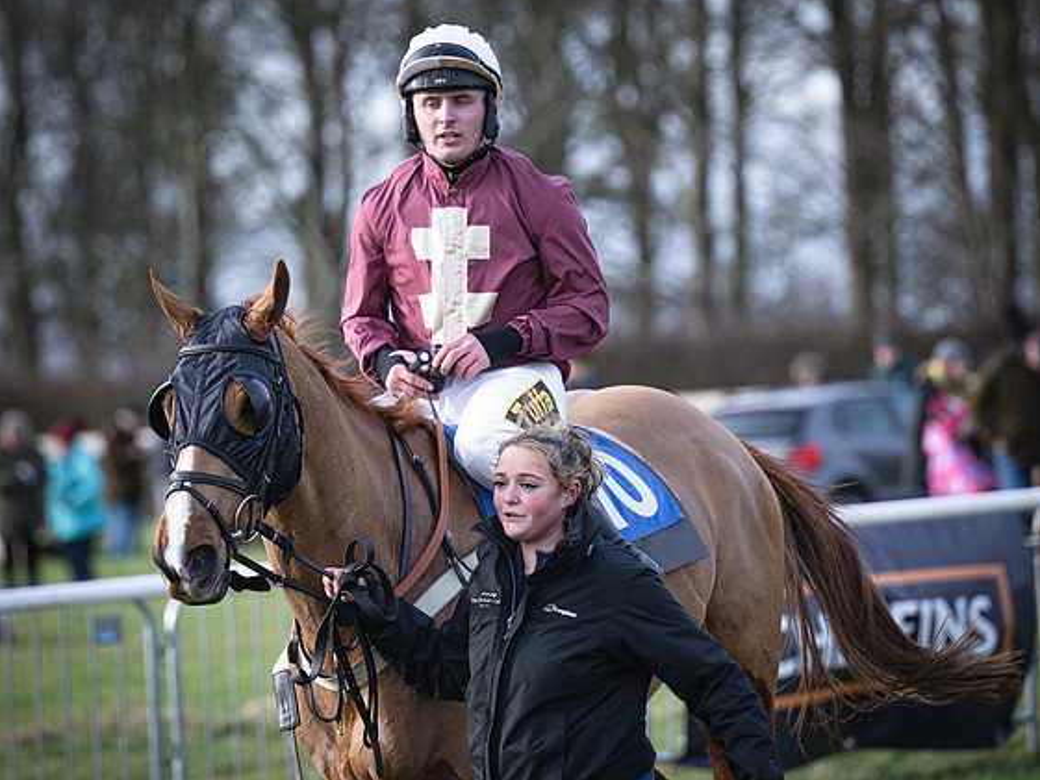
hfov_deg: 6.6
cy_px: 334
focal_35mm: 301
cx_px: 471
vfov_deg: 4.9
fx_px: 9045
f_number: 2.8
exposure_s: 1/2000
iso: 400
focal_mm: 150
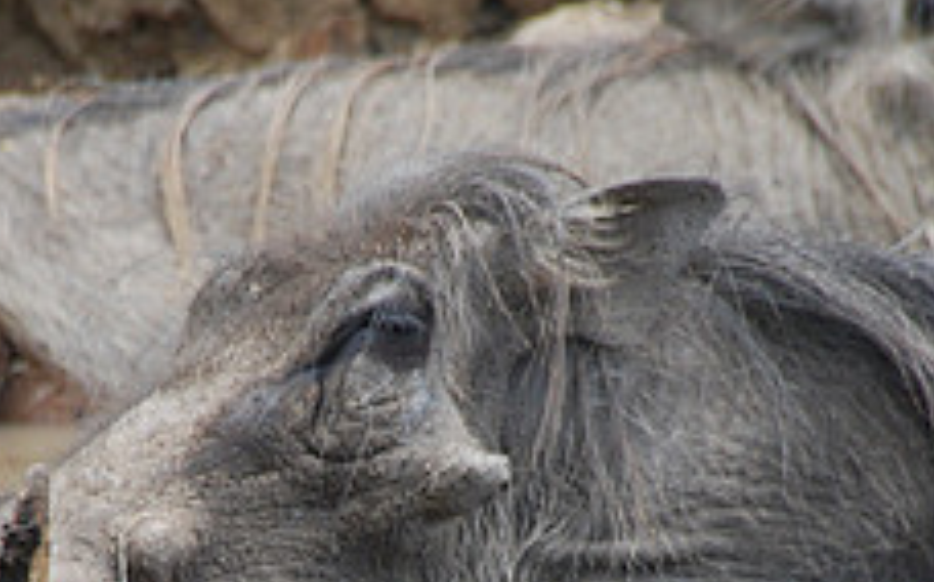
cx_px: 303
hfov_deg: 2.0
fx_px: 26752
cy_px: 586
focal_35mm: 1052
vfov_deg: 1.2
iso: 400
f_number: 6.3
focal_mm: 270
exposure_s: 1/160
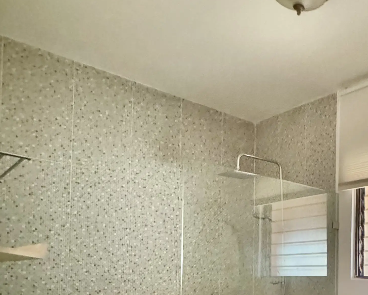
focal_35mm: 38
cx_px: 381
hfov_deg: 40.8
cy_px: 273
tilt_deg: +0.2
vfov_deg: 36.4
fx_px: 414
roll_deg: -0.1
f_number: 2.2
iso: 1250
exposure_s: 1/47
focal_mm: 2.22
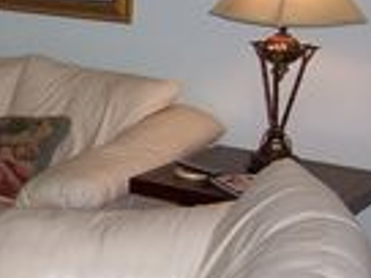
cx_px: -115
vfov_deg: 16.0
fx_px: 986
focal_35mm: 92
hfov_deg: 19.6
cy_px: 106
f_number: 2.7
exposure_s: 1/60
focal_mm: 5.6
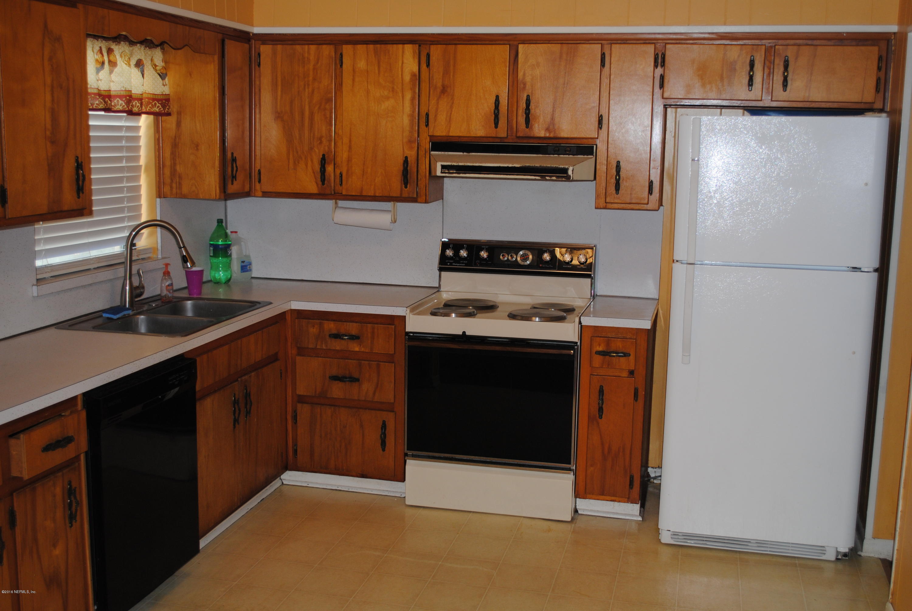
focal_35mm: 39
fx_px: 989
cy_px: 306
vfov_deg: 34.3
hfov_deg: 49.5
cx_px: 456
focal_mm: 26
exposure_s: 1/60
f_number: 4.2
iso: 200
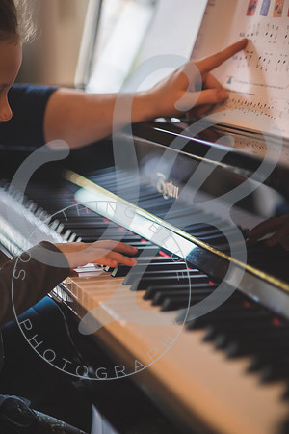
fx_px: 1023
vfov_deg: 23.9
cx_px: 144
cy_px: 217
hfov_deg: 16.1
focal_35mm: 85
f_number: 1.8
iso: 1600
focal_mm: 85
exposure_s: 1/125
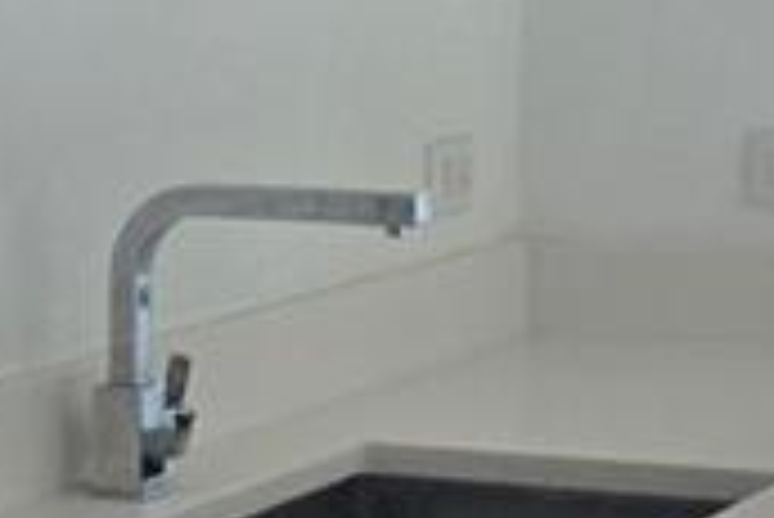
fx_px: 3593
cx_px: -166
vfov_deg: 8.2
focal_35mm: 167
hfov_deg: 12.0
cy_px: 541
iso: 125
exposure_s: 1/508
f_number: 1.8
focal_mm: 5.4
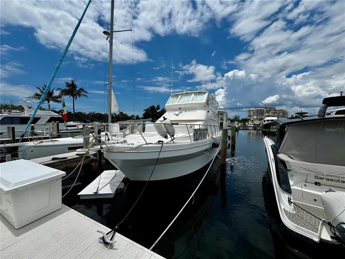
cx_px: 172
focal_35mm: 14
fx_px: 140
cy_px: 130
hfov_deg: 102.1
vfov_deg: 85.7
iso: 32
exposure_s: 1/3906
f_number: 2.2
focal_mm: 2.22
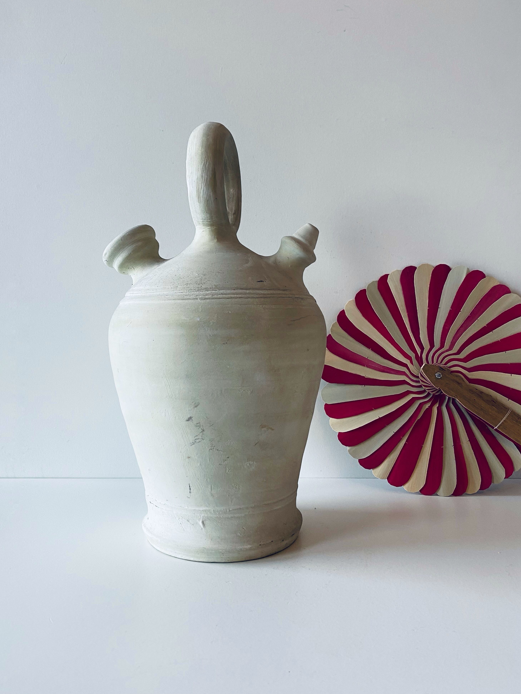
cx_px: 264
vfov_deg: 65.3
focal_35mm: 27
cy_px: 345
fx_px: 542
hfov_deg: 51.4
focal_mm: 4.25
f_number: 1.8
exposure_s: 1/50
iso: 64
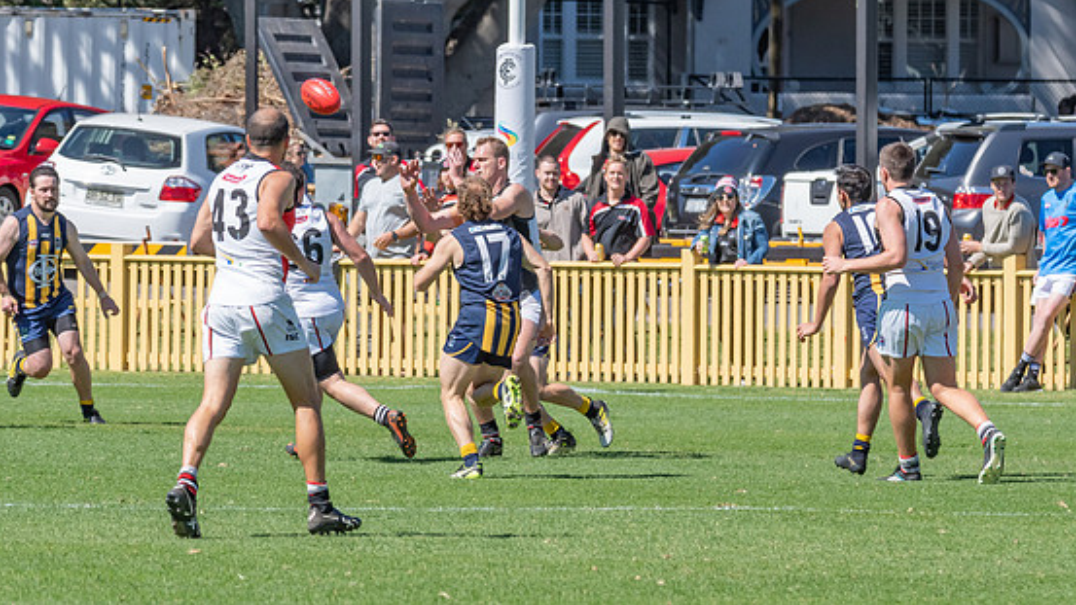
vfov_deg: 2.4
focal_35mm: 501
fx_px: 14293
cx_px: 556
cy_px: 229
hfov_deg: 4.3
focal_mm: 280
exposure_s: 1/1600
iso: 800
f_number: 13
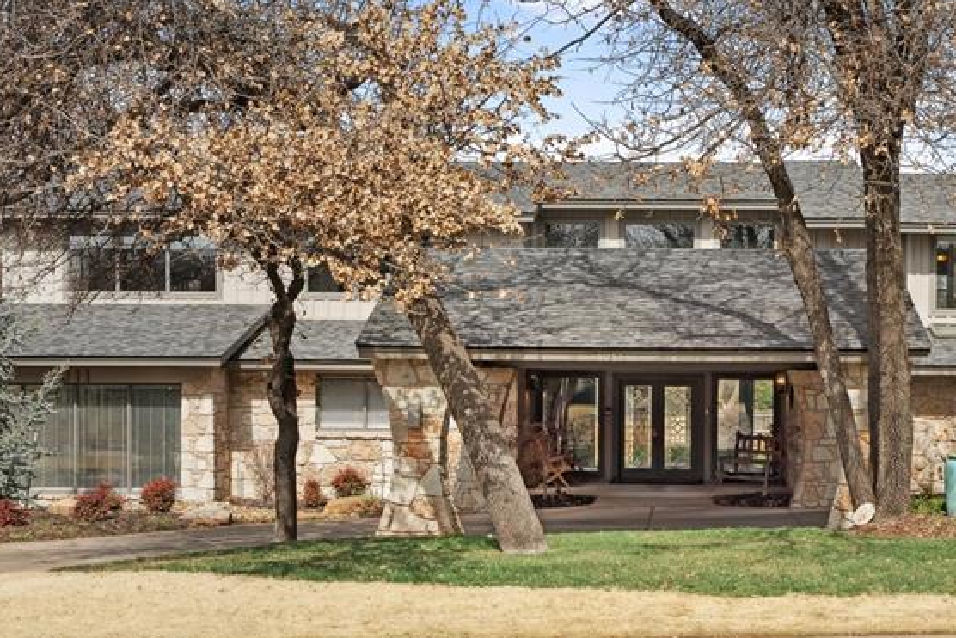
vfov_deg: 23.7
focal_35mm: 57
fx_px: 1514
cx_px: 654
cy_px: 421
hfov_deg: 34.6
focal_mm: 31
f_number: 8
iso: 200
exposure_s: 1/1600
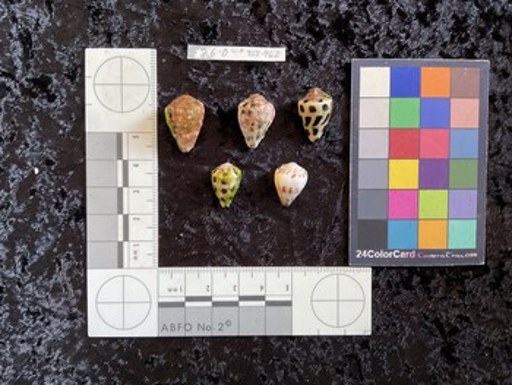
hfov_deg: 61.6
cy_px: 192
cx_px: 256
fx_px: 429
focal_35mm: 29
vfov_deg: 48.3
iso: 200
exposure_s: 1/40
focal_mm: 3
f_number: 1.8
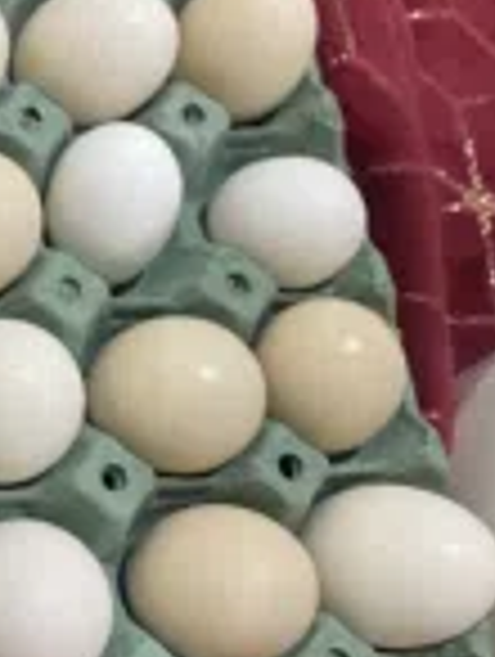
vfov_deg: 27.4
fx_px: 1350
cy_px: 310
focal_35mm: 71
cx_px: -162
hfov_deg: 19.1
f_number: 1.8
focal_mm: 4.25
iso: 100
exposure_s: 1/51
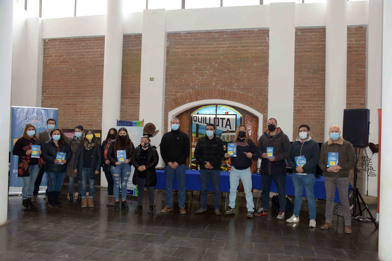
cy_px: 130
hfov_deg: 61.9
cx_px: 196
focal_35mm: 30
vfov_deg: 43.6
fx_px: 327
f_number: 5
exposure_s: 1/125
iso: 800
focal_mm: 20
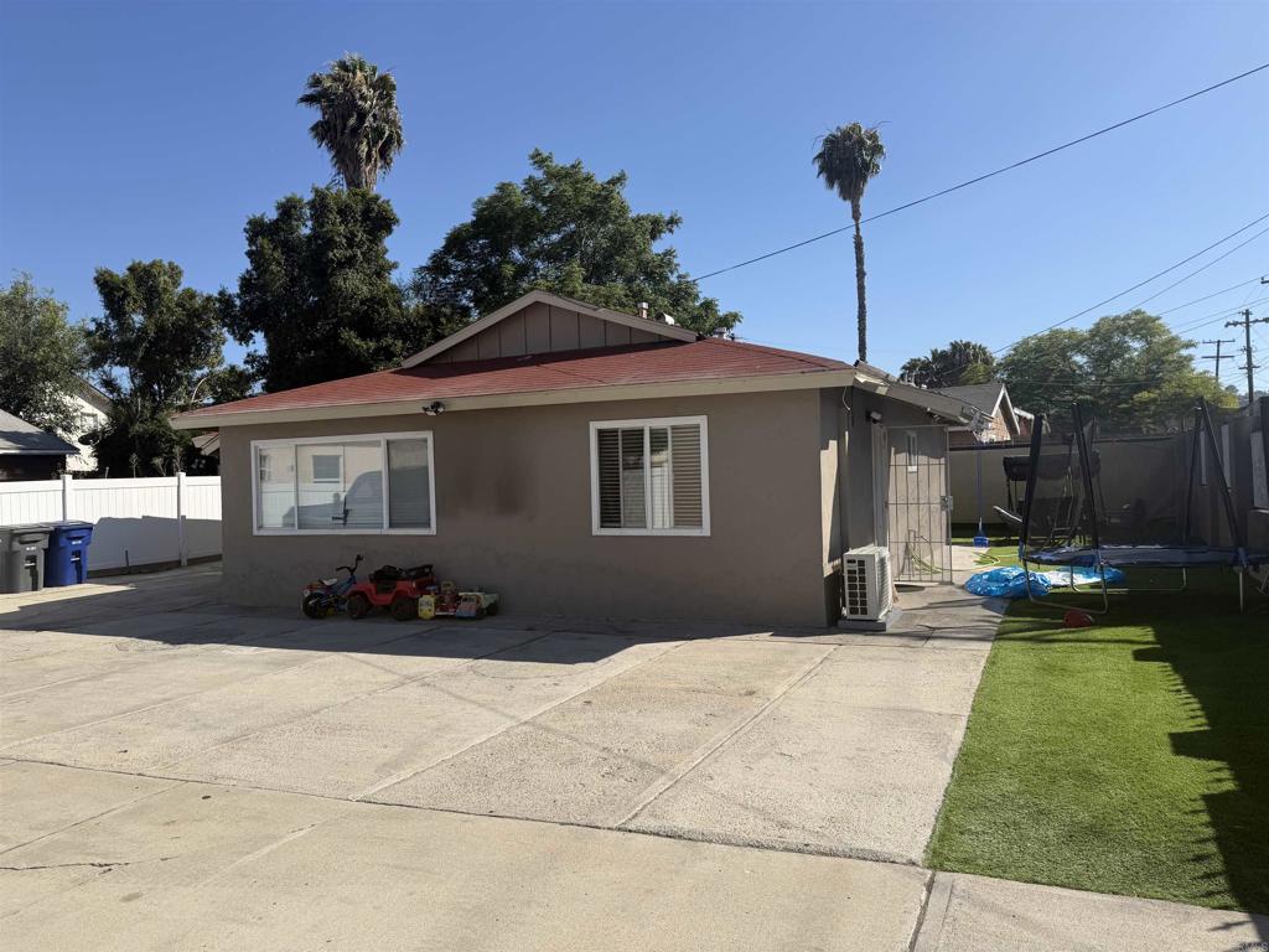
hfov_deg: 71.6
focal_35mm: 24
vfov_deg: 56.8
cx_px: 634
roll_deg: +1.5
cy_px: 476
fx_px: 880
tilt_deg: -0.3
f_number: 1.78
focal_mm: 6.76
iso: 80
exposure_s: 1/5319
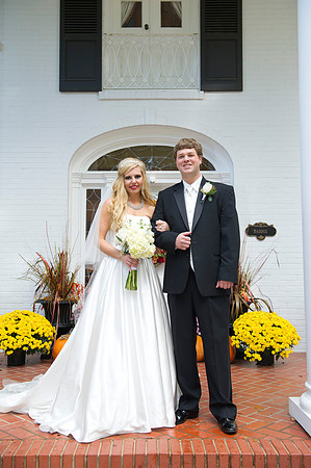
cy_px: 234
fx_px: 494
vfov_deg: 50.7
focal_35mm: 38
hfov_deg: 35.0
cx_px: 156
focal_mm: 38
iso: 400
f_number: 5
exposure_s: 1/200
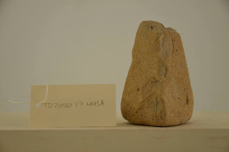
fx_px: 476
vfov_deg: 18.1
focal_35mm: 75
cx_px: 114
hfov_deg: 27.0
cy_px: 76
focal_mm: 50
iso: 200
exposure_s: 1/60
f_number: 5
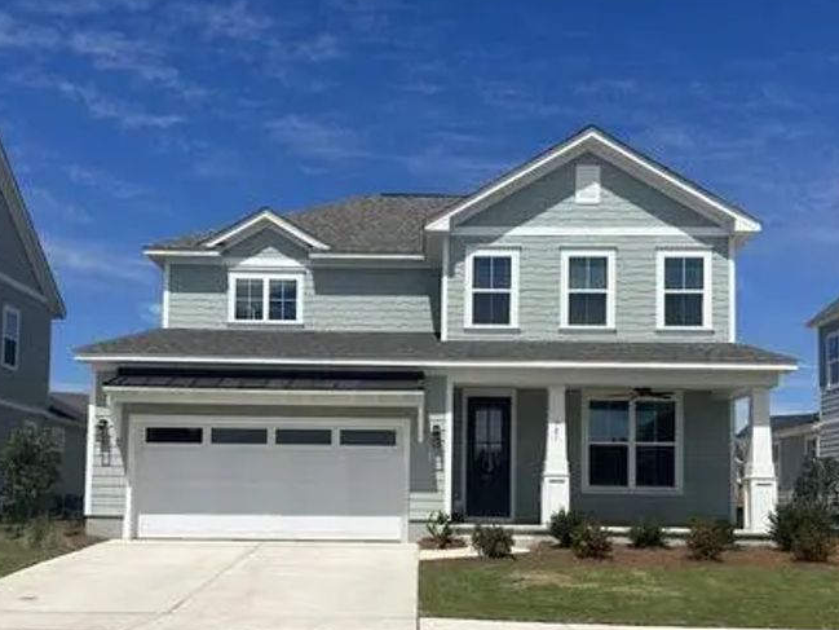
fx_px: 994
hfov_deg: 45.7
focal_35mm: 41
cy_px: 427
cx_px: 397
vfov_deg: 34.8
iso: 50
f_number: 1.5
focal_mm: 5.7
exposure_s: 1/8000
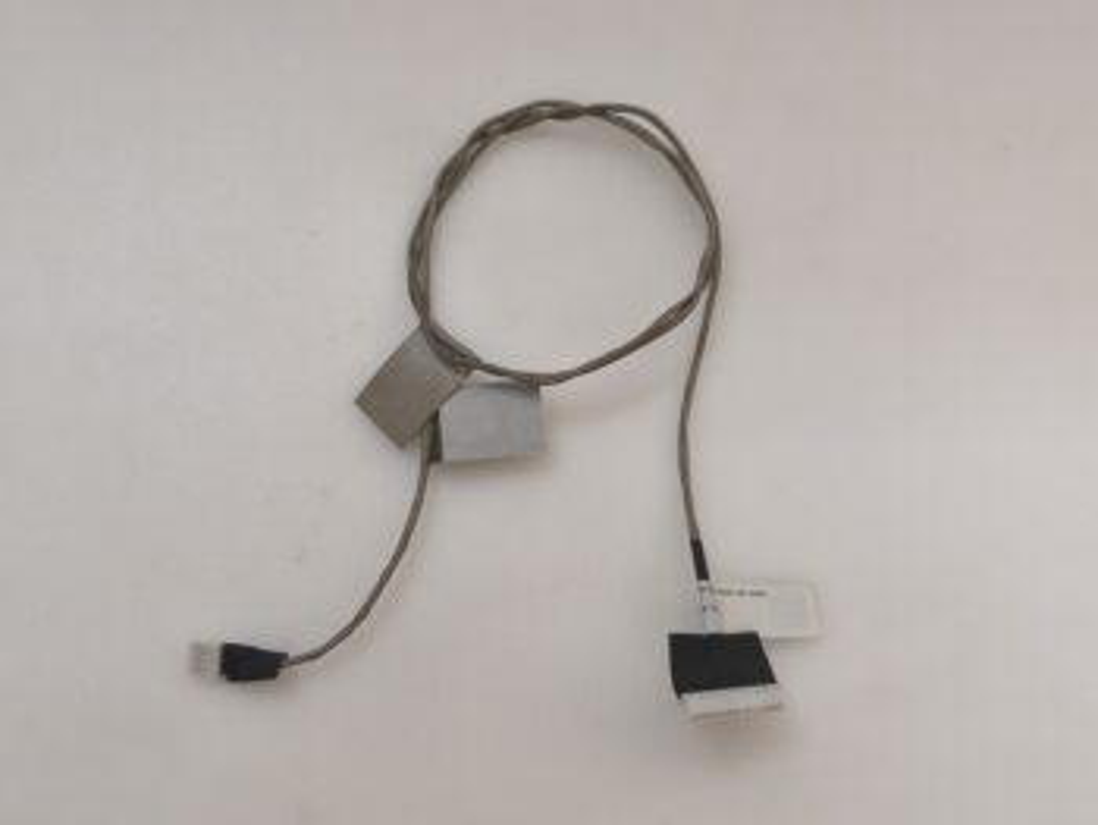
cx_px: 549
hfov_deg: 52.6
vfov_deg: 40.7
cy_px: 412
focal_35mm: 35
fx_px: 1111
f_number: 1.6
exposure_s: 1/50
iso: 320
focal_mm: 6.57
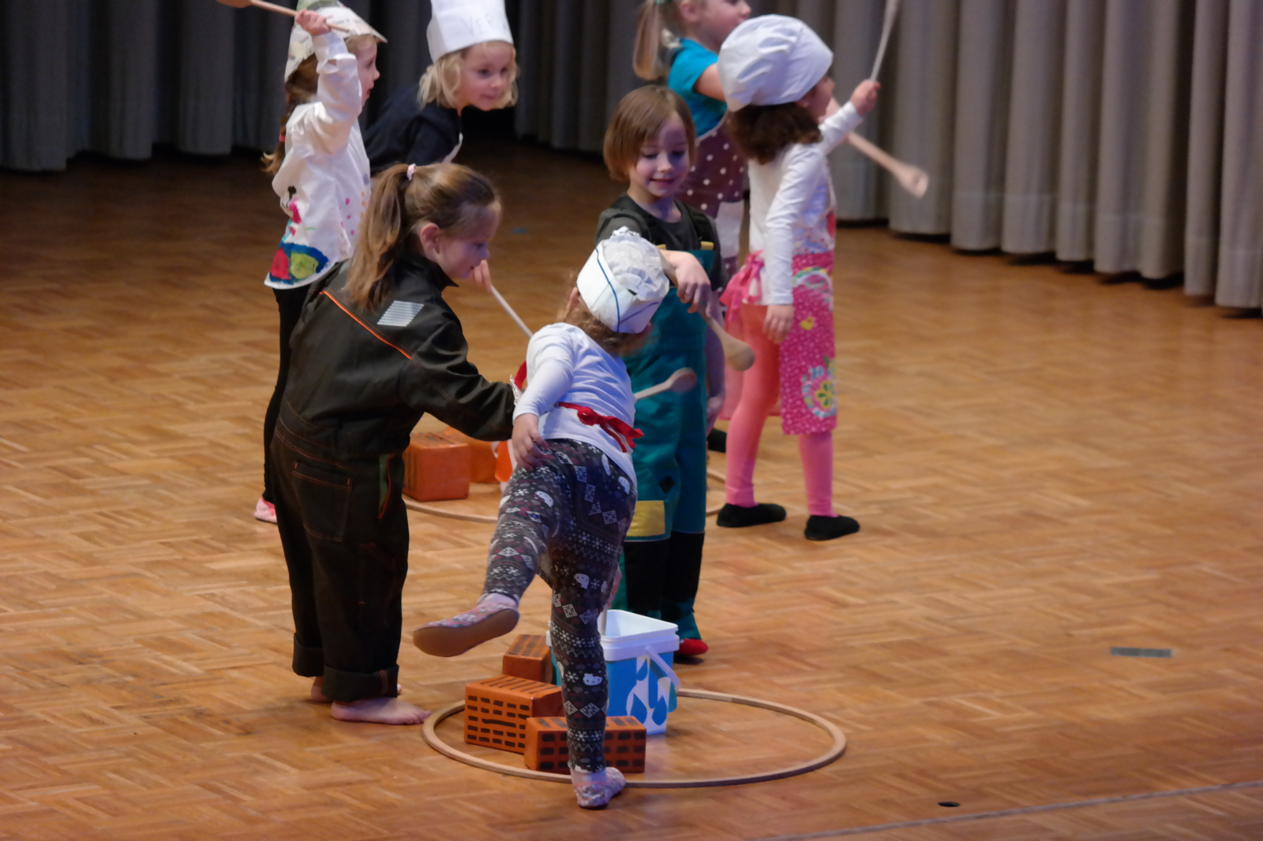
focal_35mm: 231
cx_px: 632
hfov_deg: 8.9
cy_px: 420
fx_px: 8102
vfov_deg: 5.9
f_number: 5.6
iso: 3200
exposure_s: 1/160
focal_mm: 150
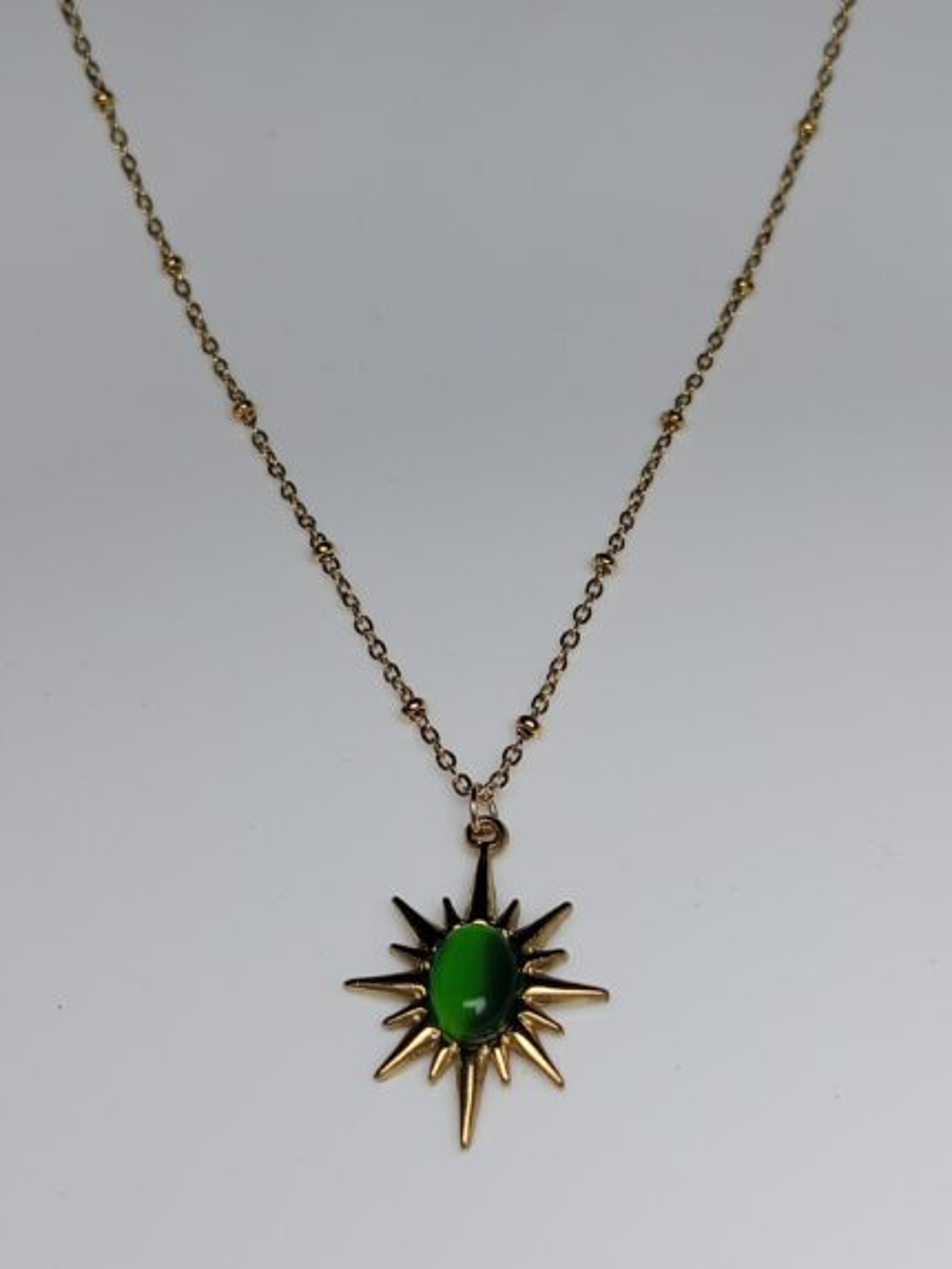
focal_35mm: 47
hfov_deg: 30.9
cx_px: 476
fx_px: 1723
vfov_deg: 40.4
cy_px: 634
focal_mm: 3.98
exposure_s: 1/196
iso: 50
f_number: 1.8
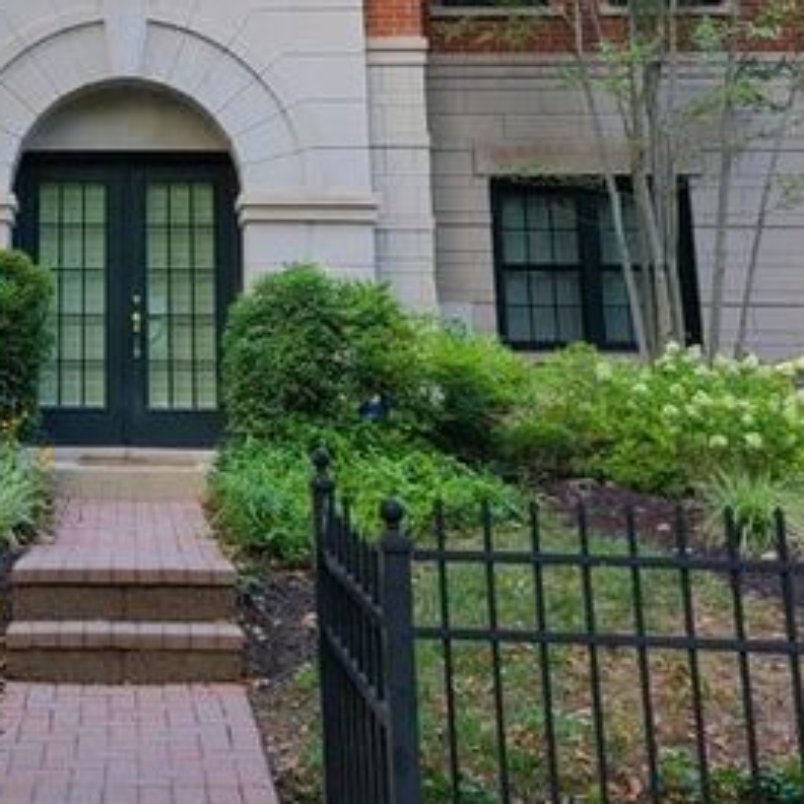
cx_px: 85
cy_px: 81
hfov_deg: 28.4
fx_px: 1524
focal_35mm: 58
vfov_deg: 28.4
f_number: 1.8
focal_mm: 5.4
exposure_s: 1/148
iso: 40
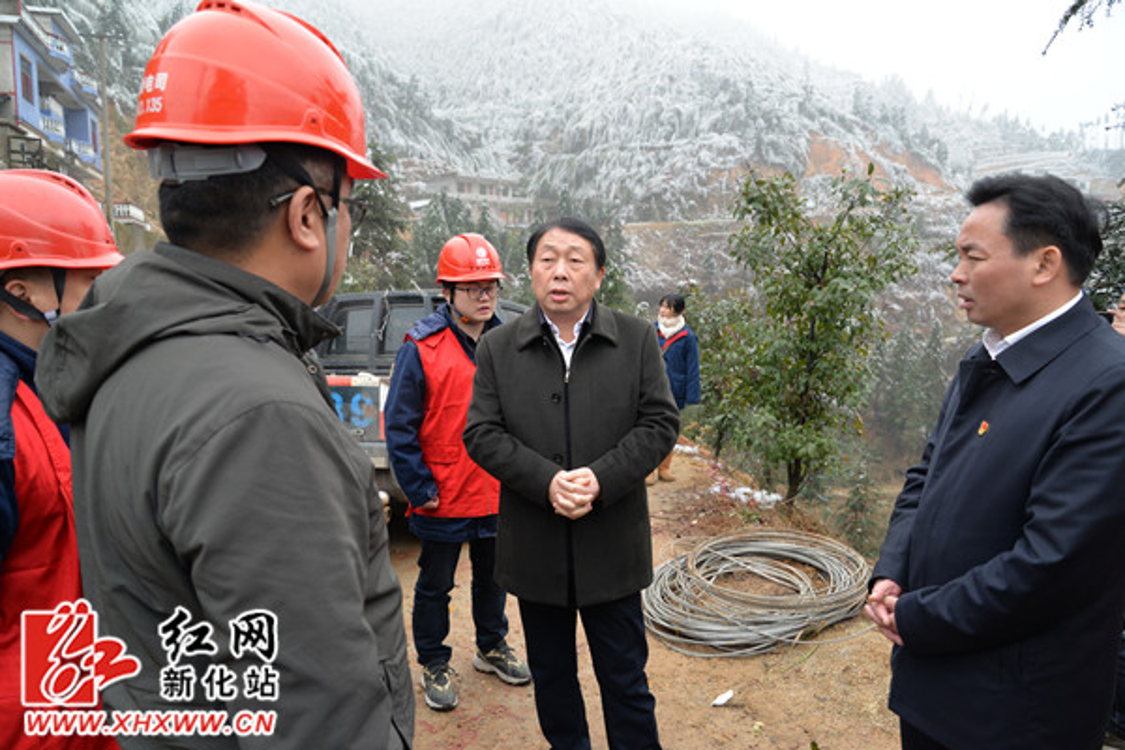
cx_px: 562
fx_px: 750
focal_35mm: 24
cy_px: 375
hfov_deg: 73.7
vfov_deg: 53.1
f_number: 5.6
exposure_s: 1/125
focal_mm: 24
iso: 400
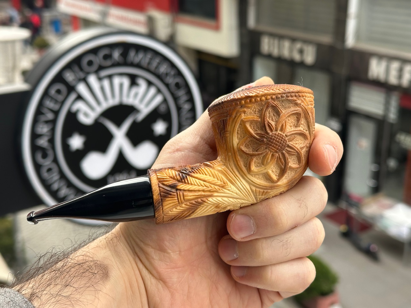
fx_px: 570
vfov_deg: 30.3
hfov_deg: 39.7
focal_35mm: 48
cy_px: 154
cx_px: 206
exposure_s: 1/390
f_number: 1.78
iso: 64
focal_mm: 6.86
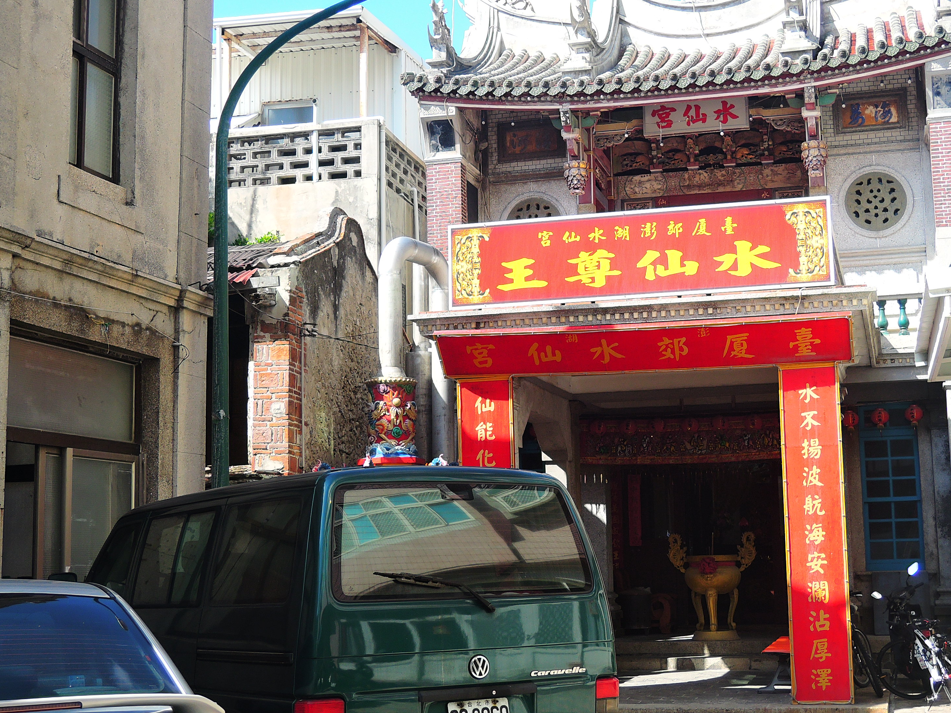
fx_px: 1511
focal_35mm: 55
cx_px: 542
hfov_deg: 34.9
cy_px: 325
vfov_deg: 26.6
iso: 80
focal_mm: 8.6
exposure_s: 1/400
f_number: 3.2
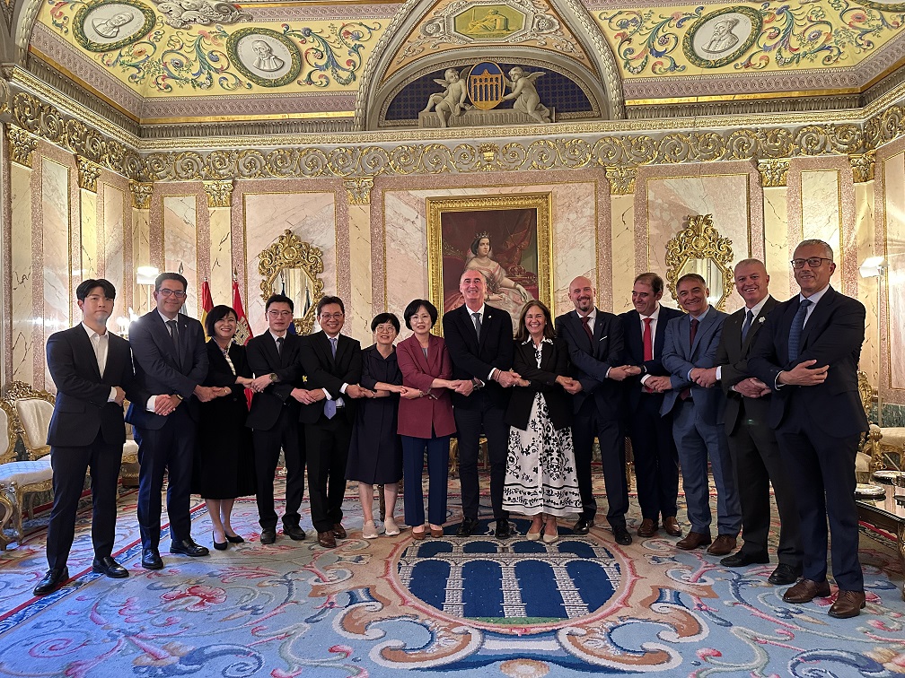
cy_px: 339
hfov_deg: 71.6
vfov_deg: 56.8
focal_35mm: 24
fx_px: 627
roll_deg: +2.0
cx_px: 452
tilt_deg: +1.2
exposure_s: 1/50
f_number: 1.78
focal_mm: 6.86
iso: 500
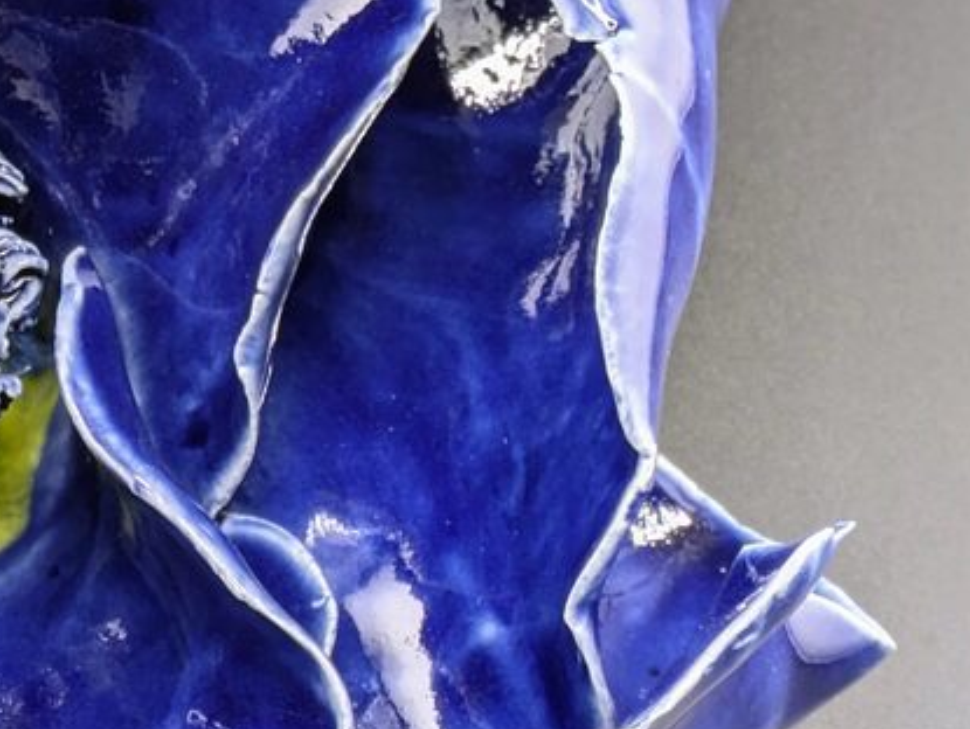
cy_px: 289
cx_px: -63
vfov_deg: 8.6
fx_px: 4824
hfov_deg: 11.3
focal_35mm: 172
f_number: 1.89
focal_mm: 5.43
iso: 89
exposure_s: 1/120
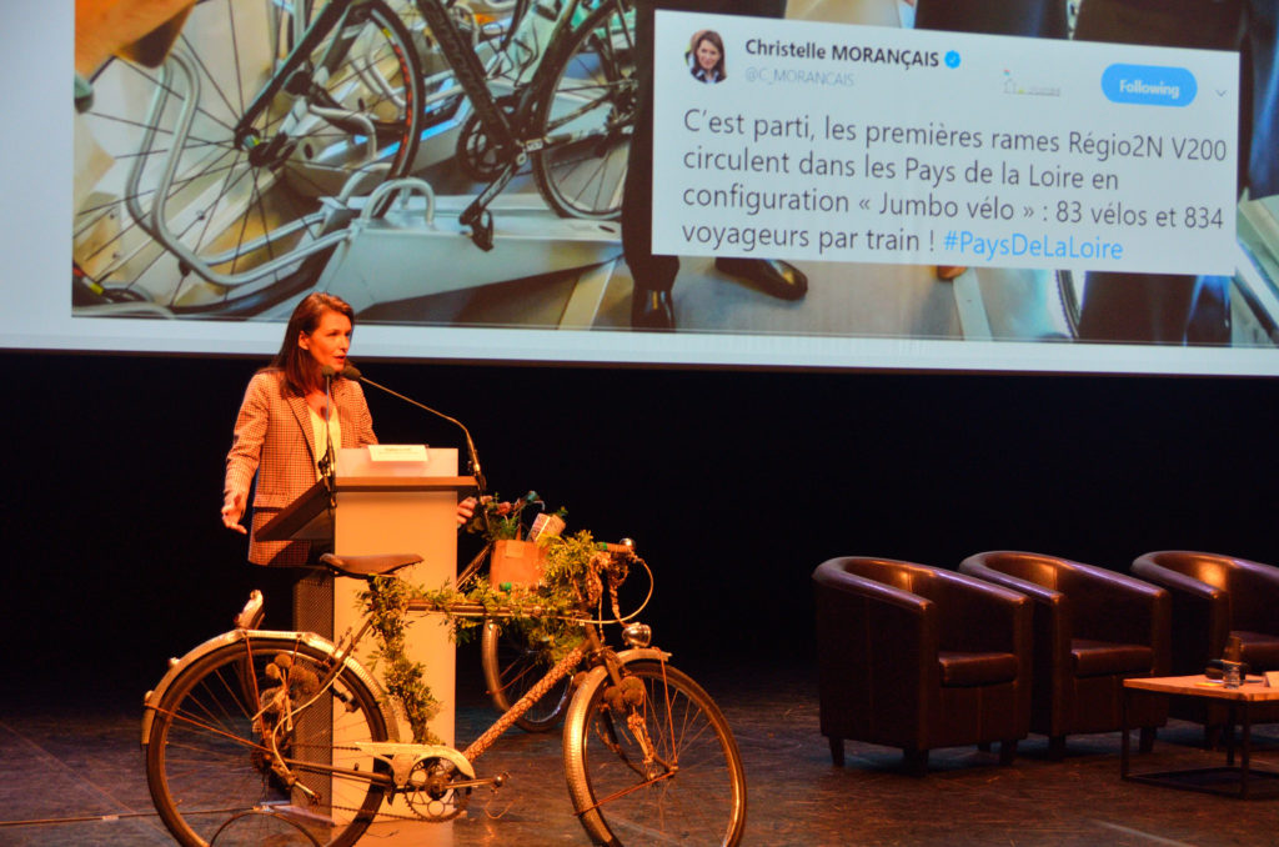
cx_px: 640
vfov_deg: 18.1
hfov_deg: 27.0
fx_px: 2659
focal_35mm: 75
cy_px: 424
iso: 1250
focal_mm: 50
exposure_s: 1/80
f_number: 4.8
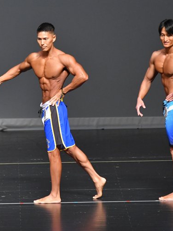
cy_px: 118
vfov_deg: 4.5
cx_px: 57
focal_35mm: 444
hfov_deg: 3.3
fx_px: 2960
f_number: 5.6
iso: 4500
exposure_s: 1/400
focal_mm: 200
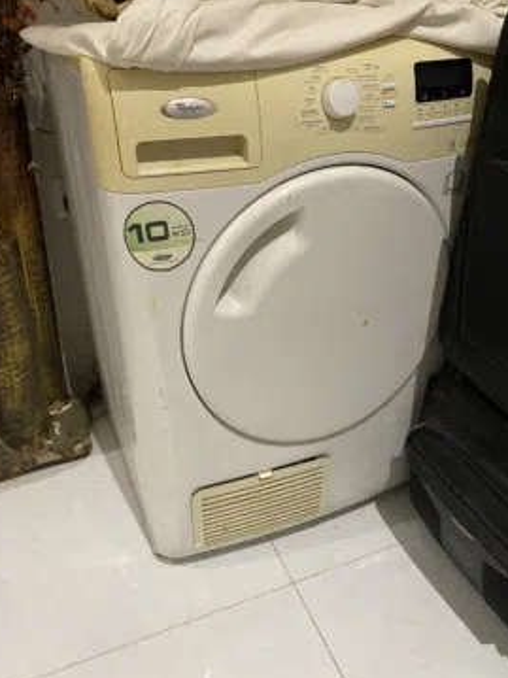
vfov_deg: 61.7
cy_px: 342
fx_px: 568
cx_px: 255
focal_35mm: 29
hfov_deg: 48.2
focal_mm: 4.25
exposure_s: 1/60
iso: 500
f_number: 1.8
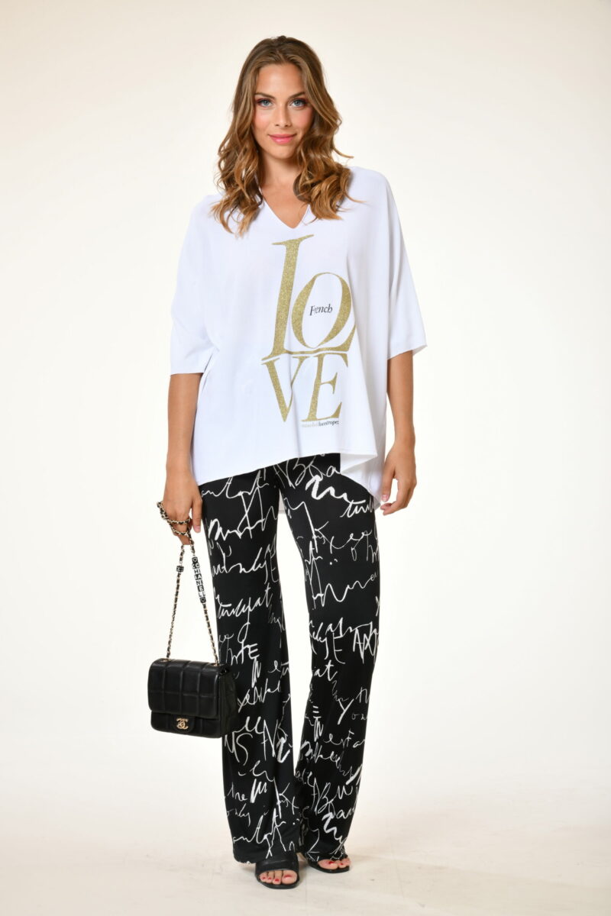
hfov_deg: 20.6
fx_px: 1680
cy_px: 458
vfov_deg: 30.5
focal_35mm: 66
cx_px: 306
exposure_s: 1/250
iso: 100
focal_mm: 66
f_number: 16
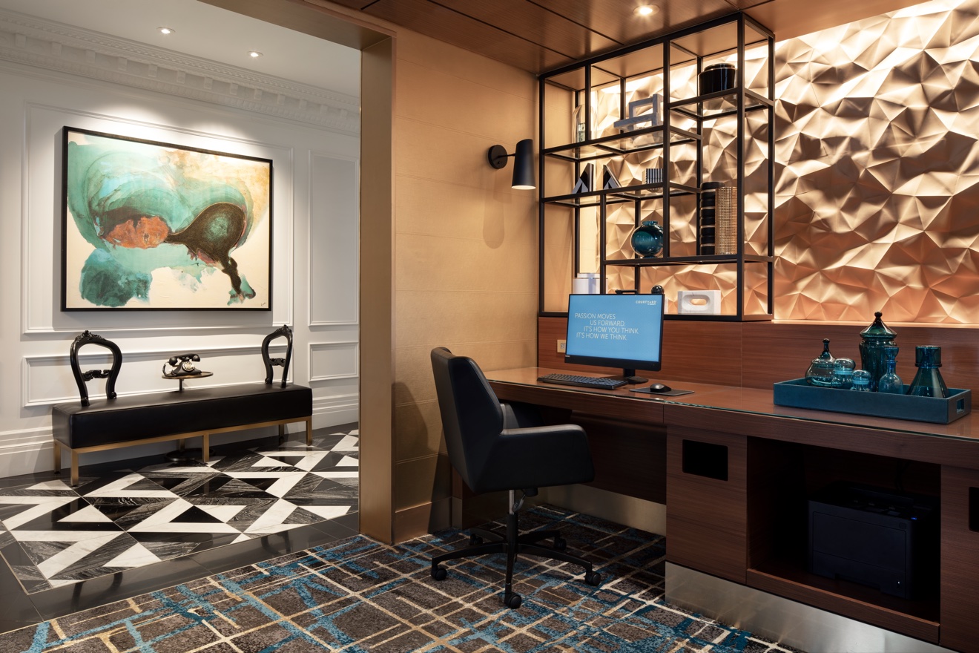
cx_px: 490
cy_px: 326
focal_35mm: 24
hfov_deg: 73.7
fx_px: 653
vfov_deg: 53.1
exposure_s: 2.5
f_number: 11
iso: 100
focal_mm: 24
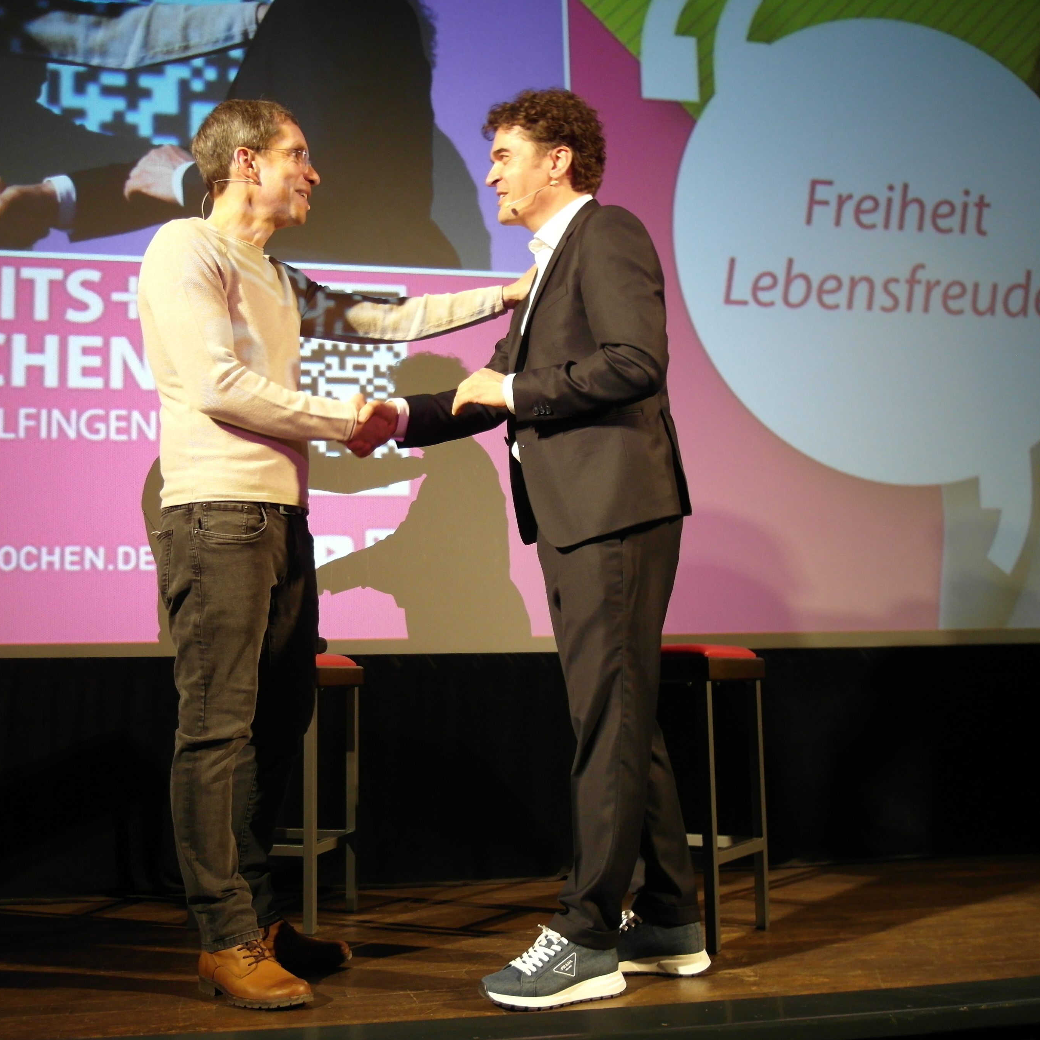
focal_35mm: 50
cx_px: 496
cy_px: 522
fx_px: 1700
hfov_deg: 34.0
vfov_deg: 34.0
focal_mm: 9.1
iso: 200
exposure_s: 1/30
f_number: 2
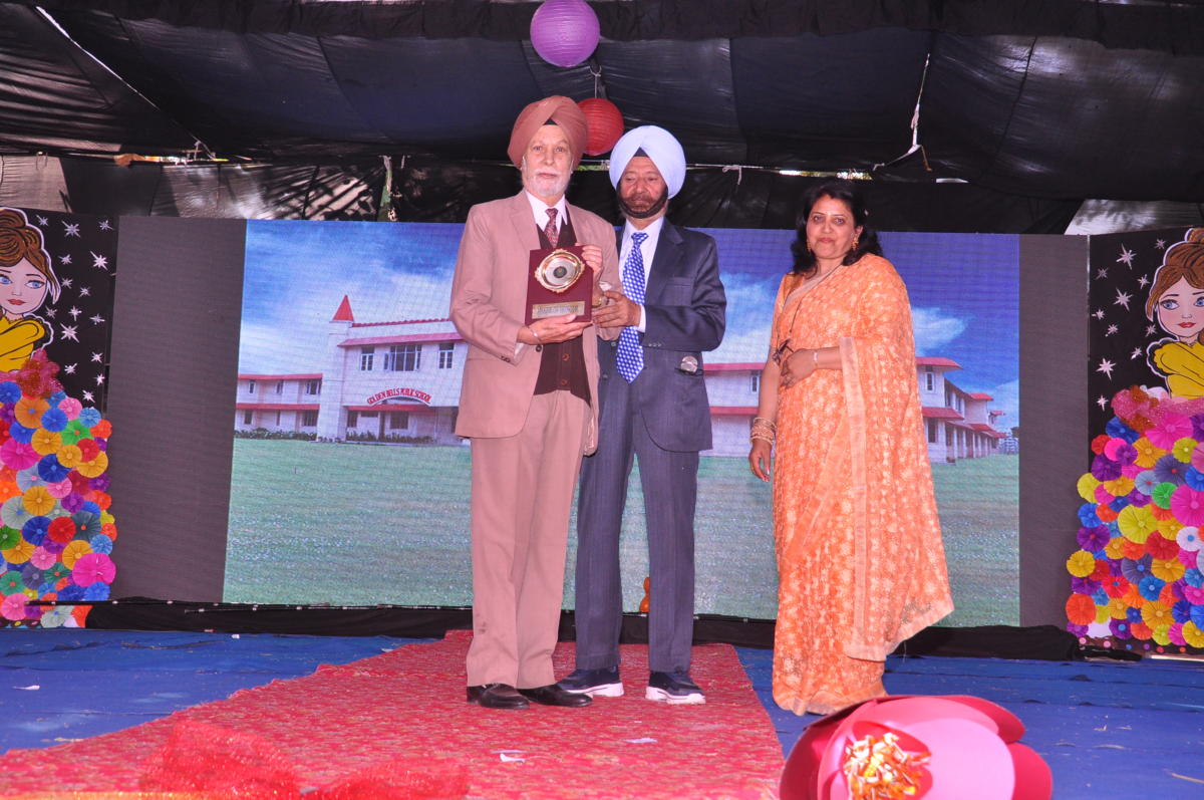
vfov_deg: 28.0
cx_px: 602
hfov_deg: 41.2
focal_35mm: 48
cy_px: 400
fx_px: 1603
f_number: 6.3
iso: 640
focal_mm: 32
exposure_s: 1/125
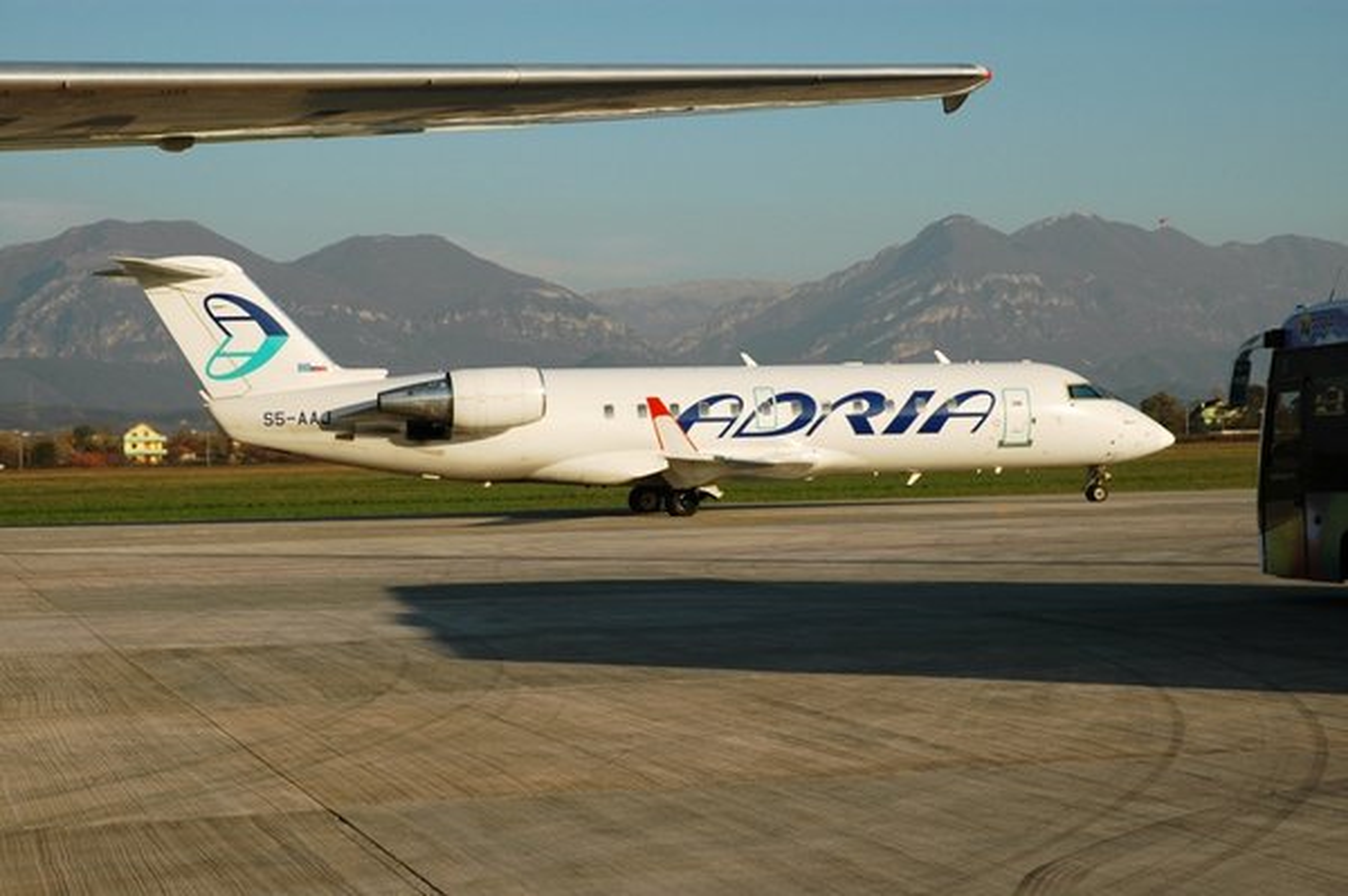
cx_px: 674
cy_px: 448
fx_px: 2806
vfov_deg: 18.2
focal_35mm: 75
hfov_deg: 27.0
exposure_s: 1/400
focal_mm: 50
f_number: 10
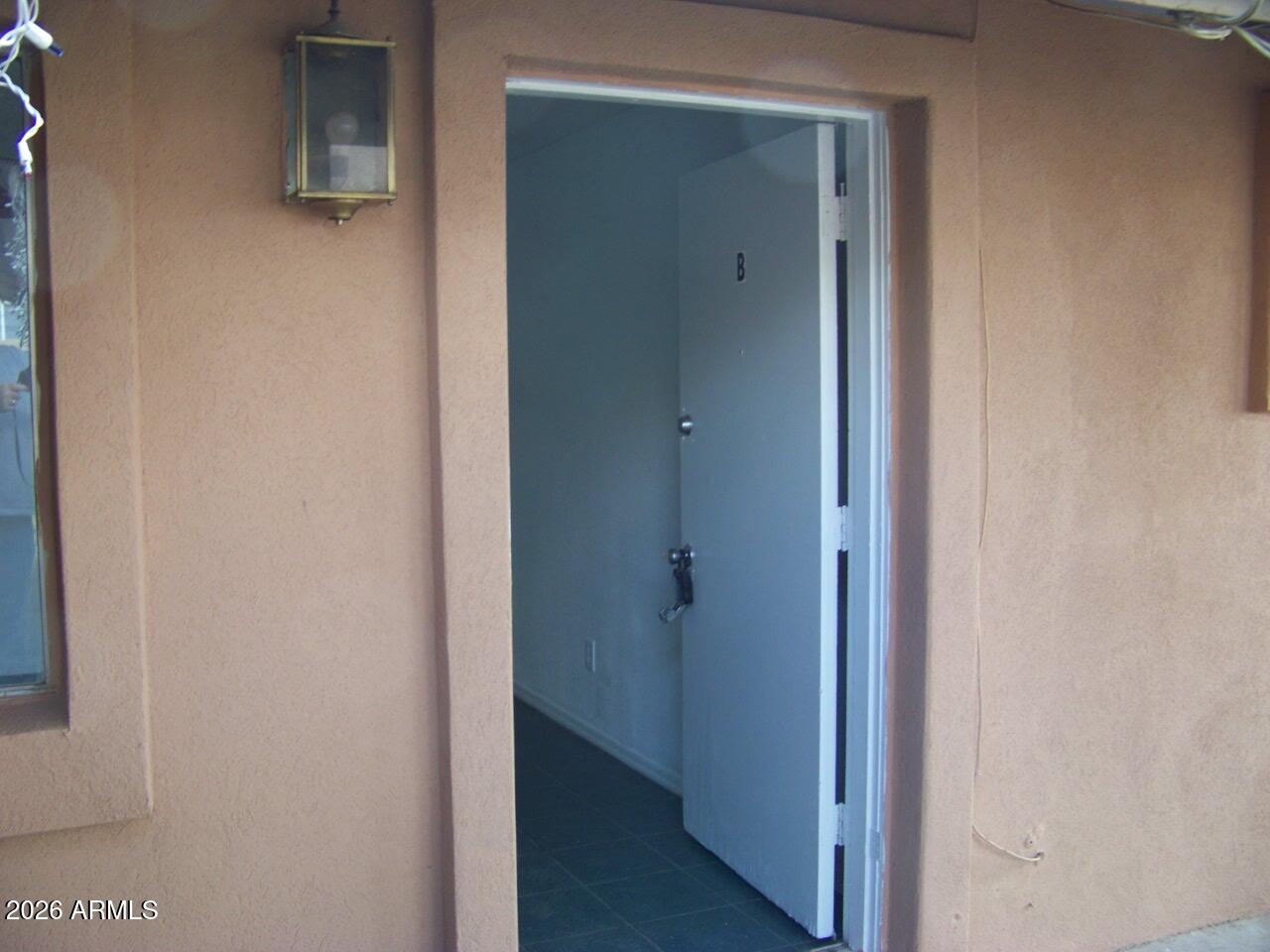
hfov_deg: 51.4
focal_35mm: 36
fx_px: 1321
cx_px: 635
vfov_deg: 39.7
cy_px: 476
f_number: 2.8
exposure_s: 1/30
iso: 69
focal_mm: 5.85
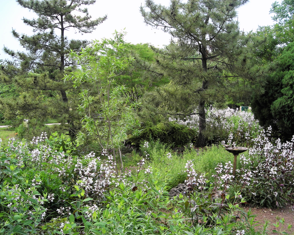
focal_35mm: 40
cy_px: 118
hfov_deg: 45.8
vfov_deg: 37.3
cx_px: 155
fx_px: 348
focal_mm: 6.3
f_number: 3.2
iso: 50
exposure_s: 1/96.8
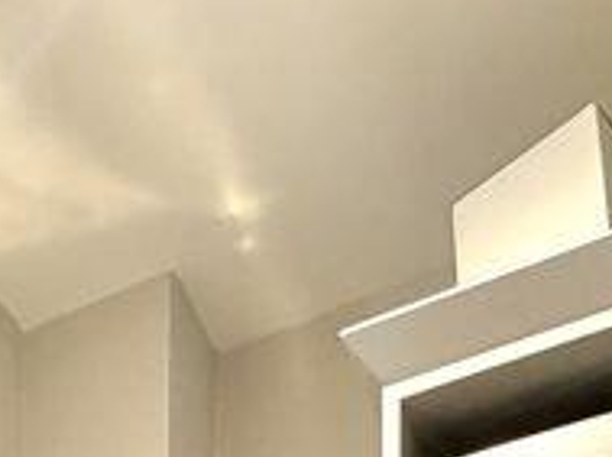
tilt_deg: +0.9
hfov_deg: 22.9
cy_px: 1215
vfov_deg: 12.7
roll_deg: -0.1
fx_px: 1341
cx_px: -181
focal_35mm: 76
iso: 250
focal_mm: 2.22
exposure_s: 1/50
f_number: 2.2
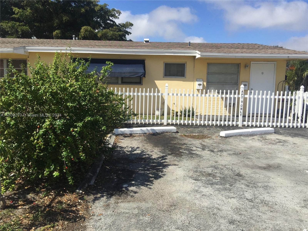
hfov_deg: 61.7
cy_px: 116
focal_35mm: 29
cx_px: 154
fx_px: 258
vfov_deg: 48.2
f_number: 2.2
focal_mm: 4.15
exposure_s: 1/2639
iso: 32
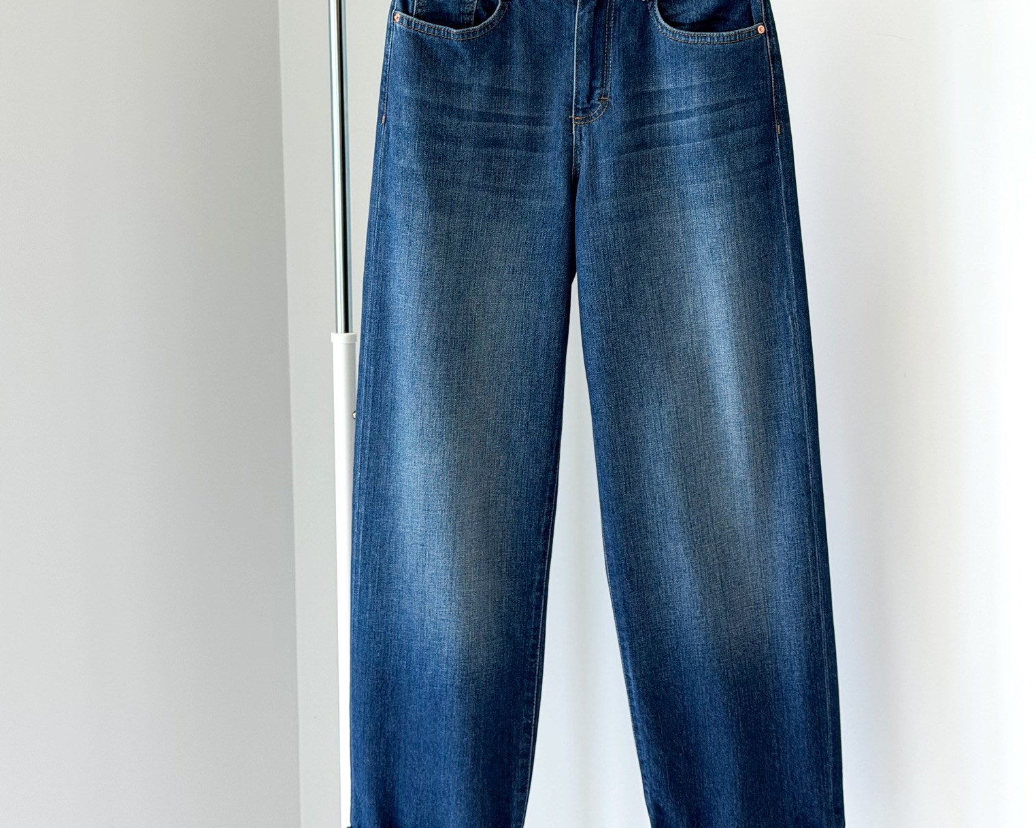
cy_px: 298
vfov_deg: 24.1
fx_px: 1931
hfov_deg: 30.0
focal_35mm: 63
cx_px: 519
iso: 100
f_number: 1.78
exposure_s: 1/114
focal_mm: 6.76
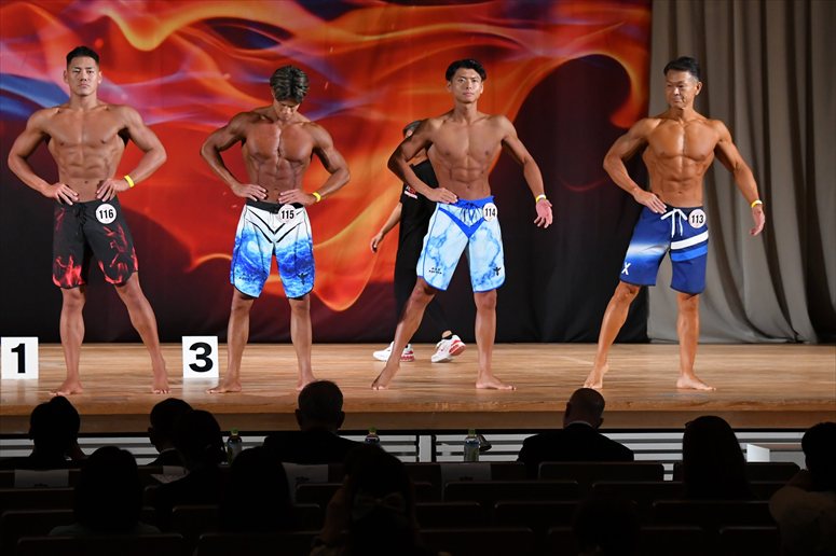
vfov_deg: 9.3
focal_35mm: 147
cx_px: 418
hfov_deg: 14.0
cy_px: 278
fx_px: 3412
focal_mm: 98
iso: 3200
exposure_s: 1/400
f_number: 5.6
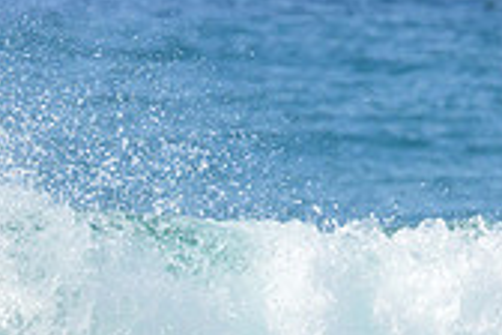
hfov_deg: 1.0
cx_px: -228
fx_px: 29658
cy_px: 528
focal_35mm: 2127
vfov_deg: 0.6
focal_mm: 560
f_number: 11
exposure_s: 1/2000
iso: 800
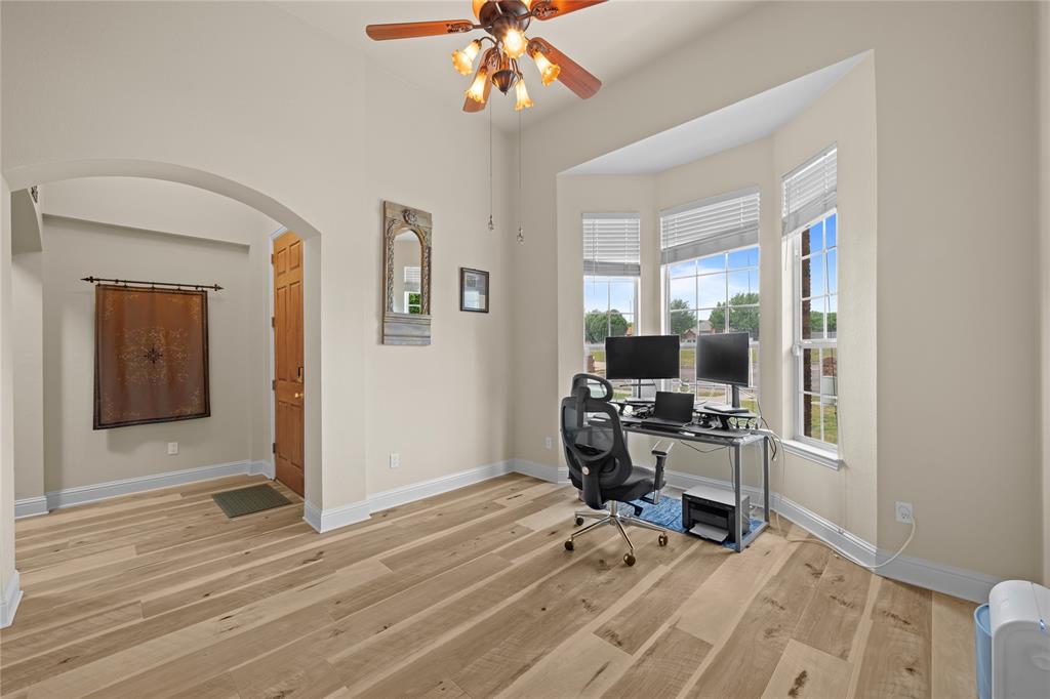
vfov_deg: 85.4
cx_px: 525
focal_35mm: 13
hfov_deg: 108.3
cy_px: 350
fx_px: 379
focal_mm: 13
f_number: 9
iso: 250
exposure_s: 1
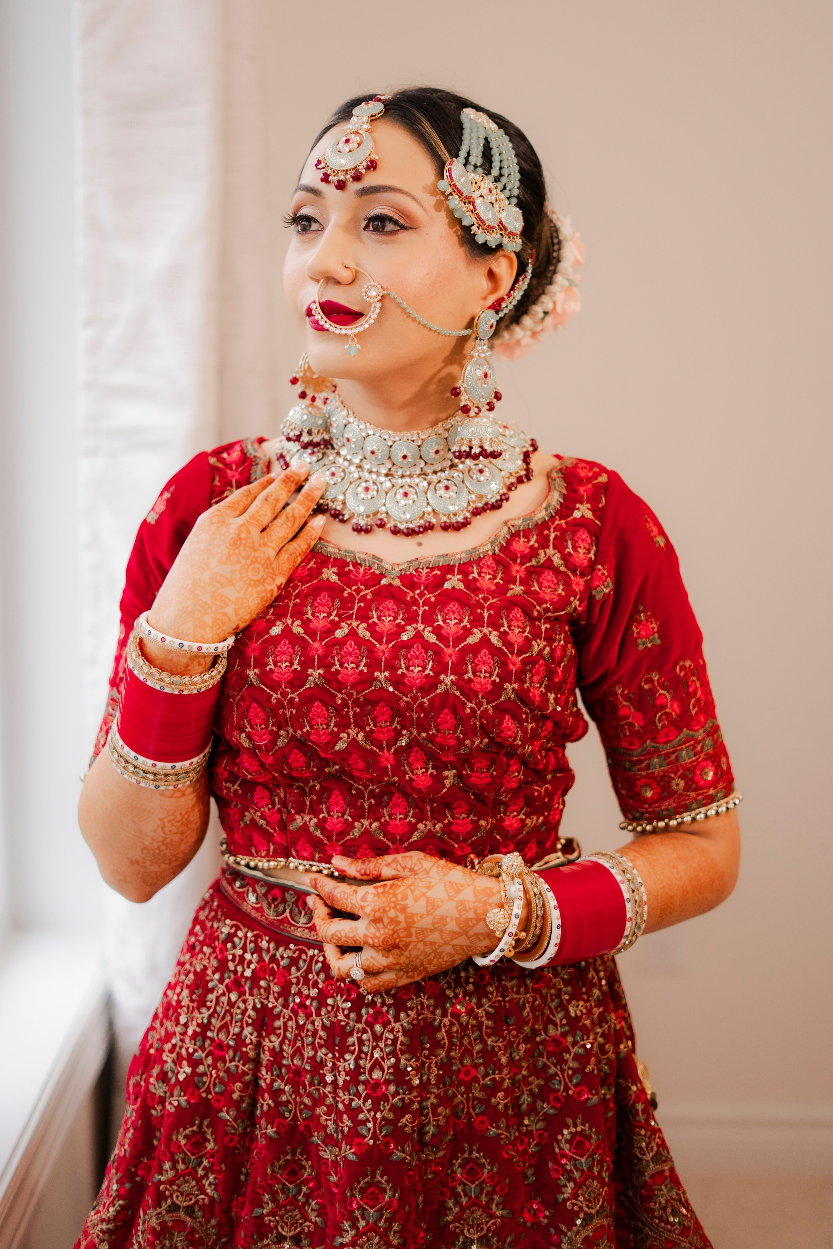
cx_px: 399
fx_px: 1909
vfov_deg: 36.2
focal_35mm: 55
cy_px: 577
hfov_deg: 24.6
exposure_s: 1/200
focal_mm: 50
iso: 800
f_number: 1.8
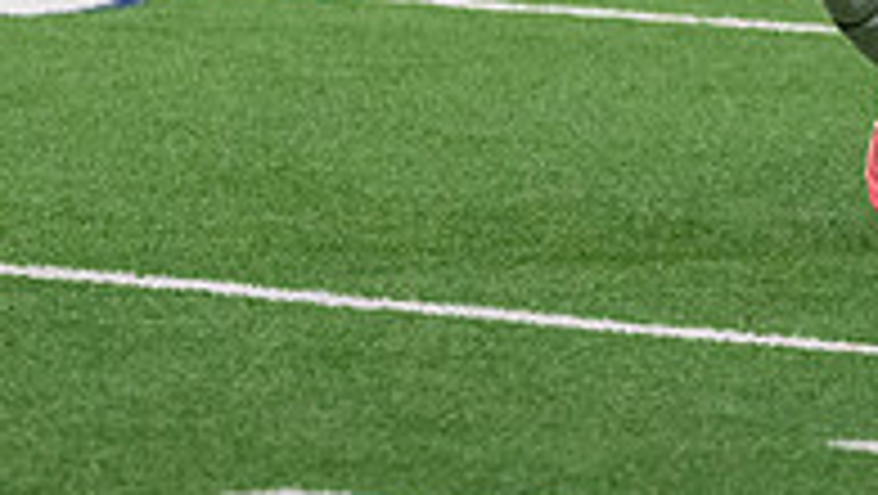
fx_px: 13978
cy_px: -462
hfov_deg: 3.6
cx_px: 1076
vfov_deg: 2.0
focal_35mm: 600
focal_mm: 122
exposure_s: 1/1250
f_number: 2.8
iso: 5000
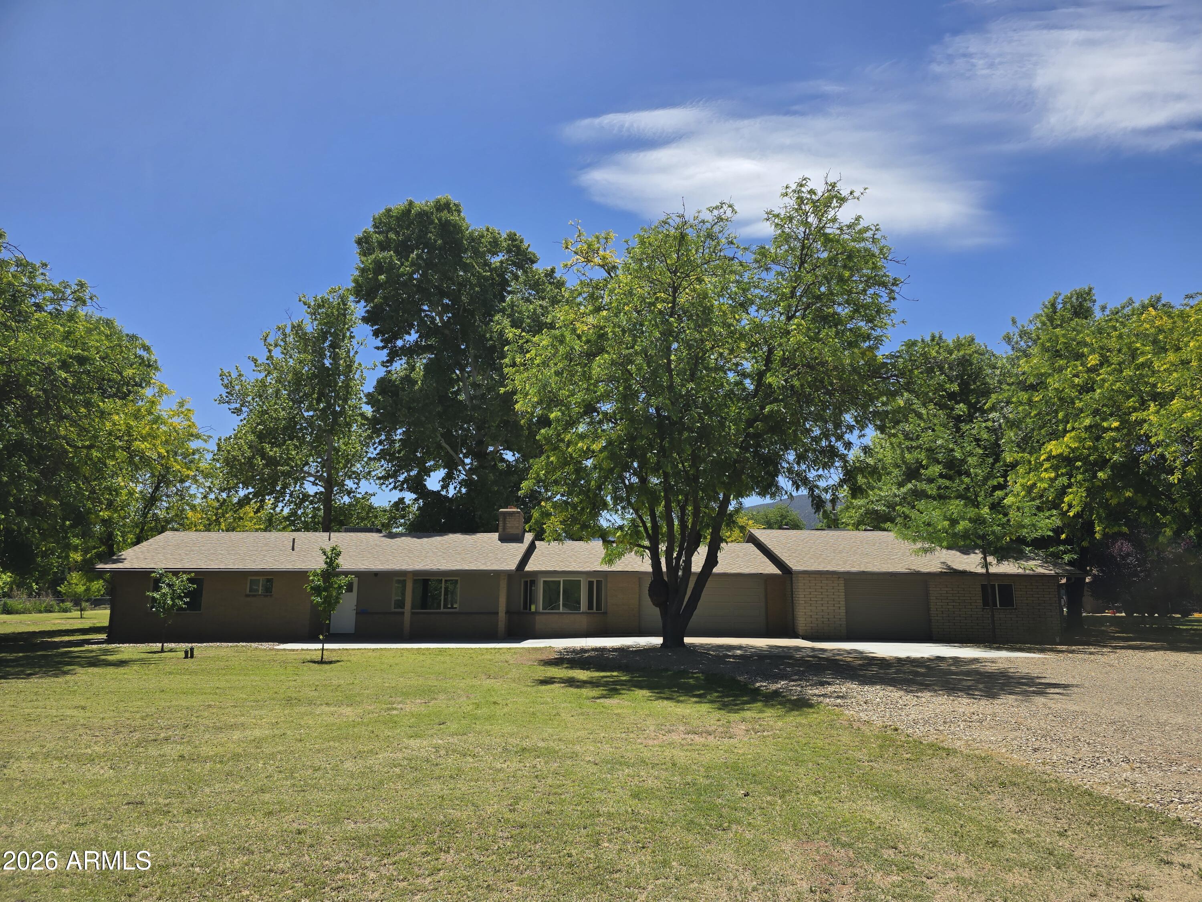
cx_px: 601
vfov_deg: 58.9
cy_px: 451
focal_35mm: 23
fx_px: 799
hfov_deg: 73.9
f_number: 1.7
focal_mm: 6.3
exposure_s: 1/1013
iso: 12
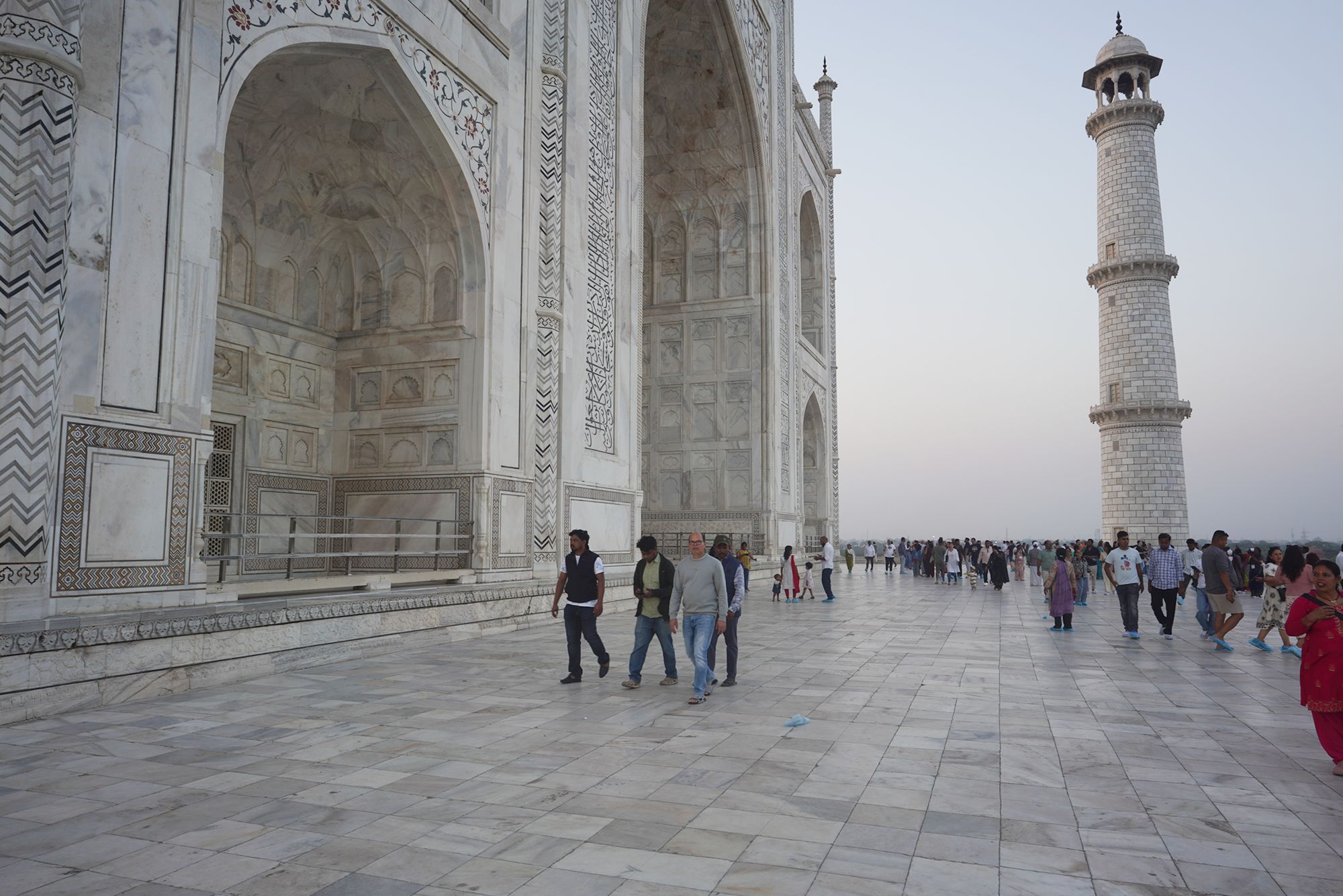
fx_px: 895
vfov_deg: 53.1
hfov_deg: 73.7
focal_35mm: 24
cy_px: 448
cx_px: 672
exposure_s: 1/100
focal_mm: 24
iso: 100
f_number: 4
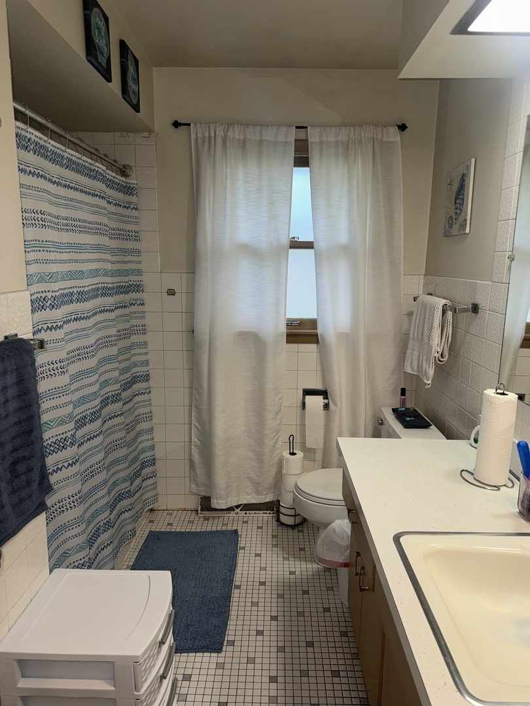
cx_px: 265
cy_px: 353
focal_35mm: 24
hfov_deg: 56.8
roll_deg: -0.6
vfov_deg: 71.6
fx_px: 490
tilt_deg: -10.9
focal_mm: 6.76
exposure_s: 1/27
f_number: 1.78
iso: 64
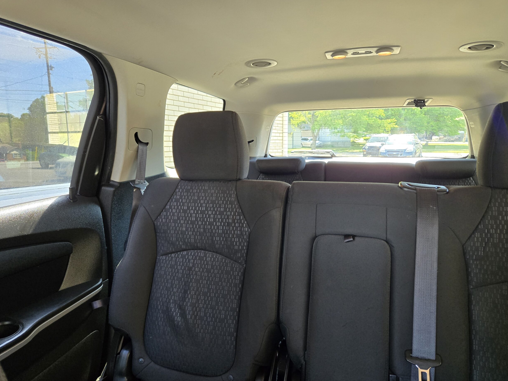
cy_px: 194
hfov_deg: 71.6
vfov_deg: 56.8
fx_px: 352
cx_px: 254
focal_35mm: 24
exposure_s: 1/120
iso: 400
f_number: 1.8
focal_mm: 5.4
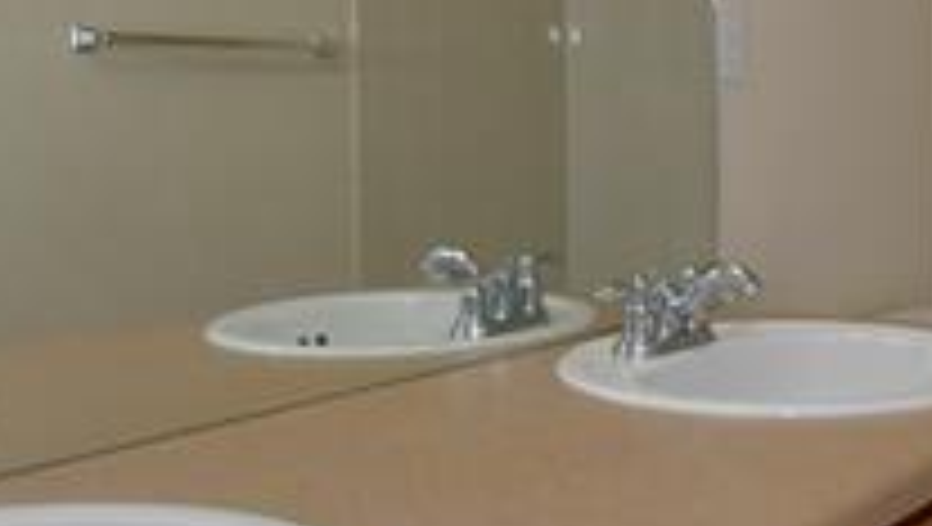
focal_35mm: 55
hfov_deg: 36.9
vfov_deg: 21.7
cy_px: 117
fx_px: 1361
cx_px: 693
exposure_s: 1/160
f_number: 9
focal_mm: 17
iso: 1250
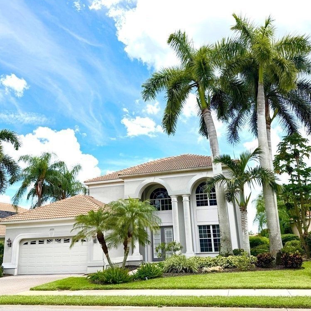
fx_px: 295
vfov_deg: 55.6
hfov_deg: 55.6
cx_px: 153
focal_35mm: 29
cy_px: 154
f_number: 1.78
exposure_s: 1/7353
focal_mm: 6.76
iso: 80
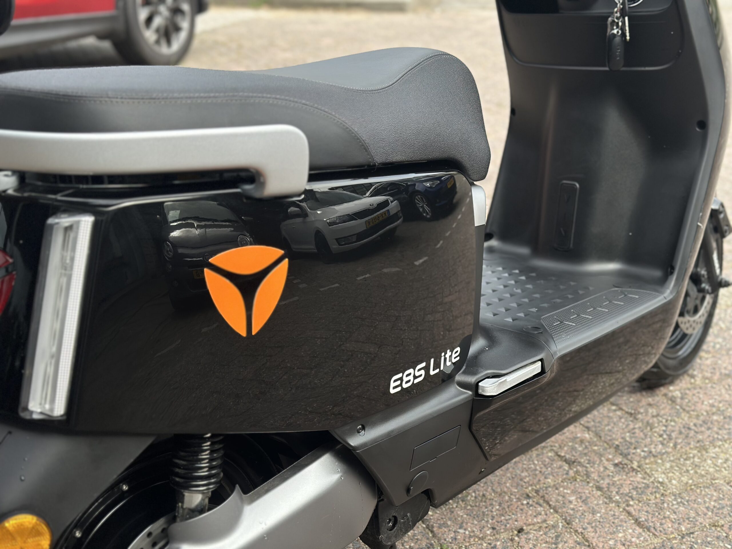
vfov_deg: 30.3
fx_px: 1015
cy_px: 274
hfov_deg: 39.7
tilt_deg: -22.6
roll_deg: +3.6
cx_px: 366
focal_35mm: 48
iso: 80
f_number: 1.78
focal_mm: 6.86
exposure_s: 1/1000
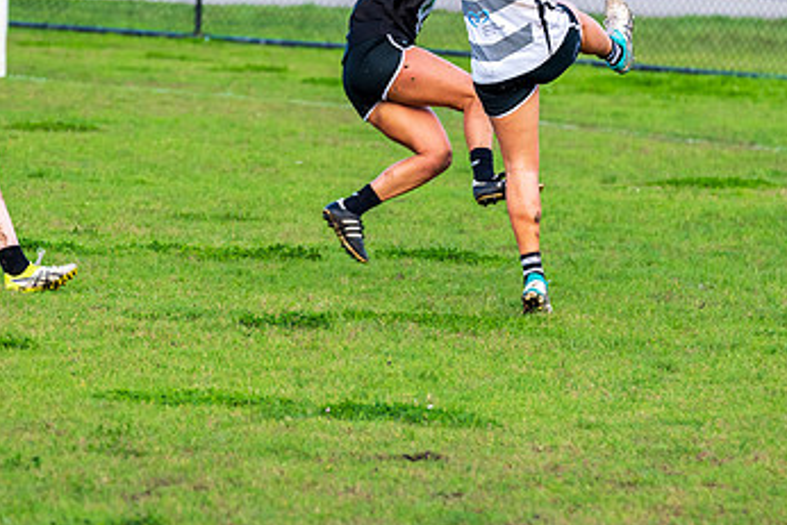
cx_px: 434
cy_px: 99
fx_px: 11000
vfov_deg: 2.7
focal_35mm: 503
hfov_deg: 4.1
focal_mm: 300
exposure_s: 1/500
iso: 800
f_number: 8
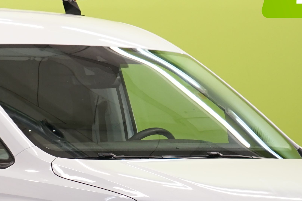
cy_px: 207
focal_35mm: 251
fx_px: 2106
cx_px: 53
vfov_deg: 5.5
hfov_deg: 8.2
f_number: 5.6
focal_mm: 68
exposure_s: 1/40
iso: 400
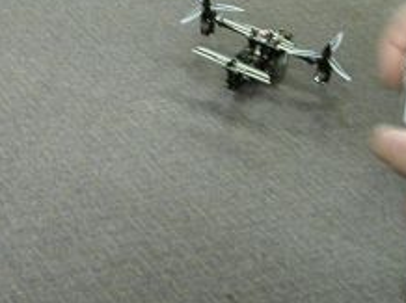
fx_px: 996
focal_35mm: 85
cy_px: 31
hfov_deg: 23.0
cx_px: 209
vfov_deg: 17.1
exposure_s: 1/6
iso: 100
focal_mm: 5.6
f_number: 2.7
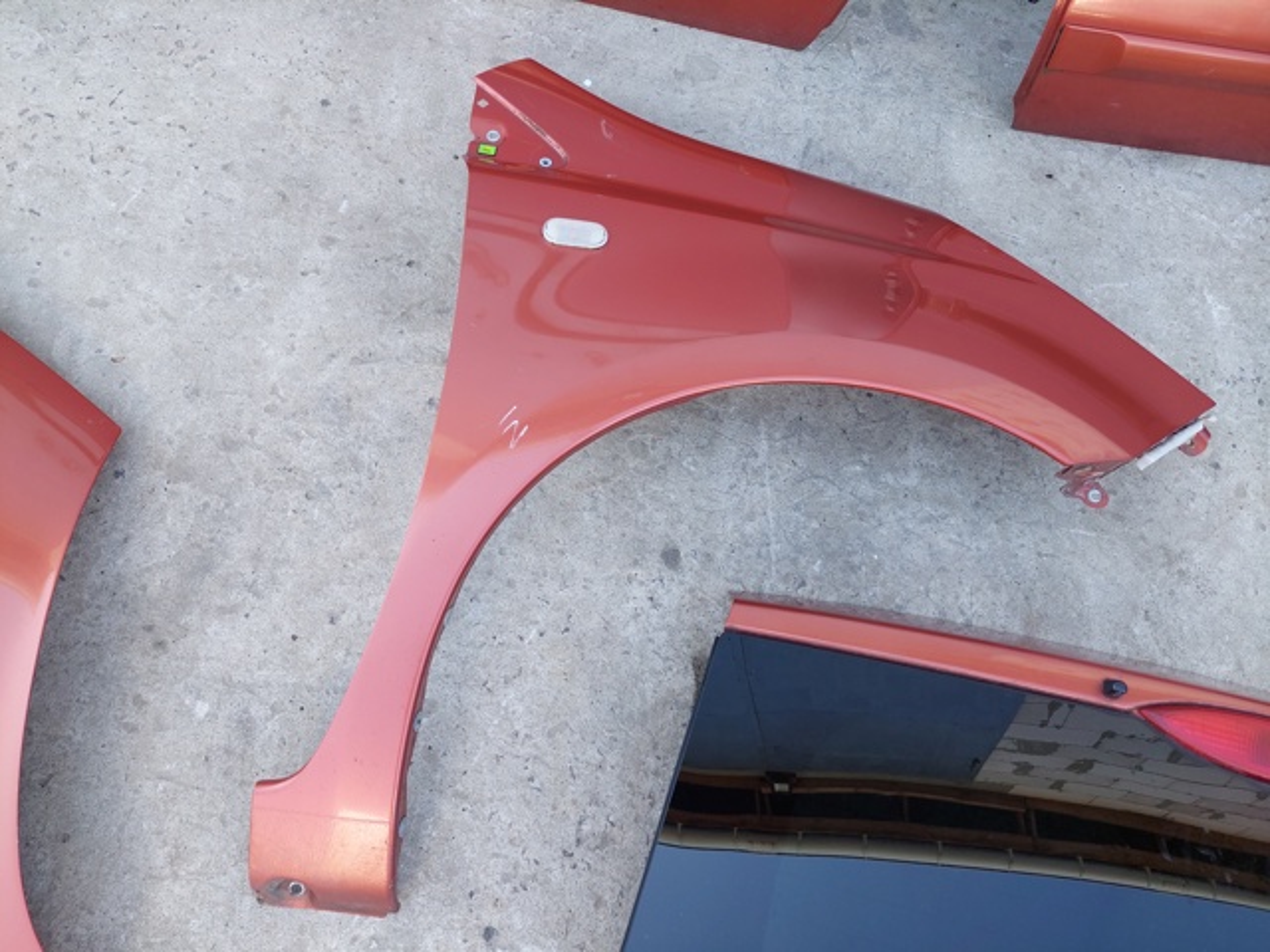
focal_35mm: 24
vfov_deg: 56.8
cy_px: 476
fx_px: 881
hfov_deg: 71.6
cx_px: 635
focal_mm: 5.23
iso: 50
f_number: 1.8
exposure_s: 1/100
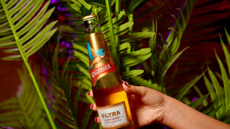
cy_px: 74
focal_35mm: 53
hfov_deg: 39.2
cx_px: 116
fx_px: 323
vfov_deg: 22.6
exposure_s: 1/50
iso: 1250
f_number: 3.5
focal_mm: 50
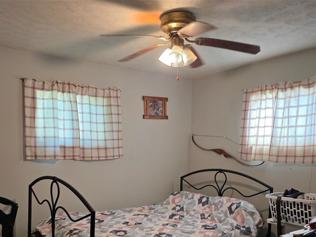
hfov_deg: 52.6
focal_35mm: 35
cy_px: 180
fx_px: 320
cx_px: 159
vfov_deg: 39.5
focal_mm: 6.3
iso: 500
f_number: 1.7
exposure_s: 1/120
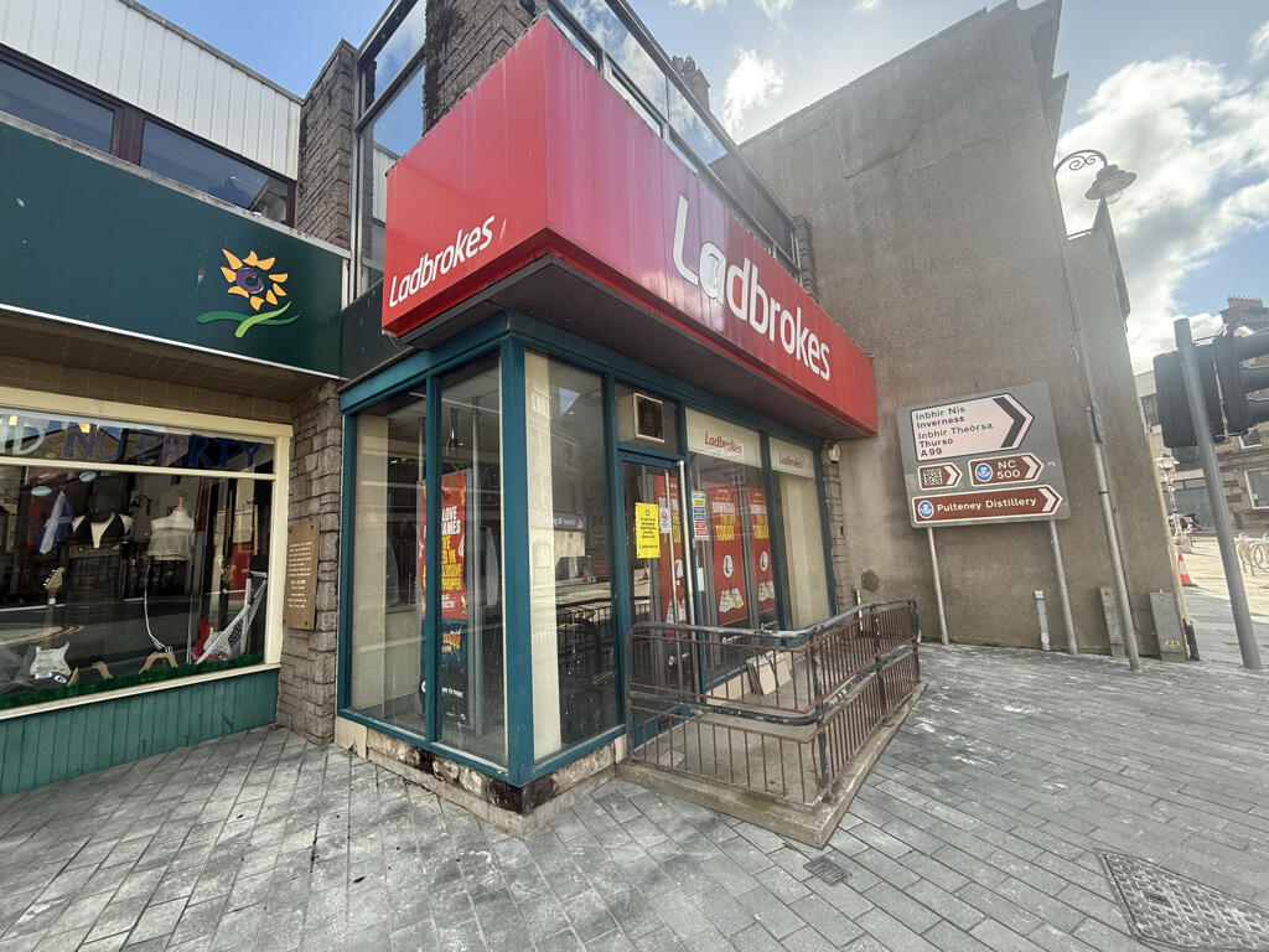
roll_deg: +3.8
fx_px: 513
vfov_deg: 85.7
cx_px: 634
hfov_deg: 102.1
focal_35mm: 14
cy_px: 476
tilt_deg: +8.6
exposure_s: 1/267
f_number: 2.2
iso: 50
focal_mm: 2.22
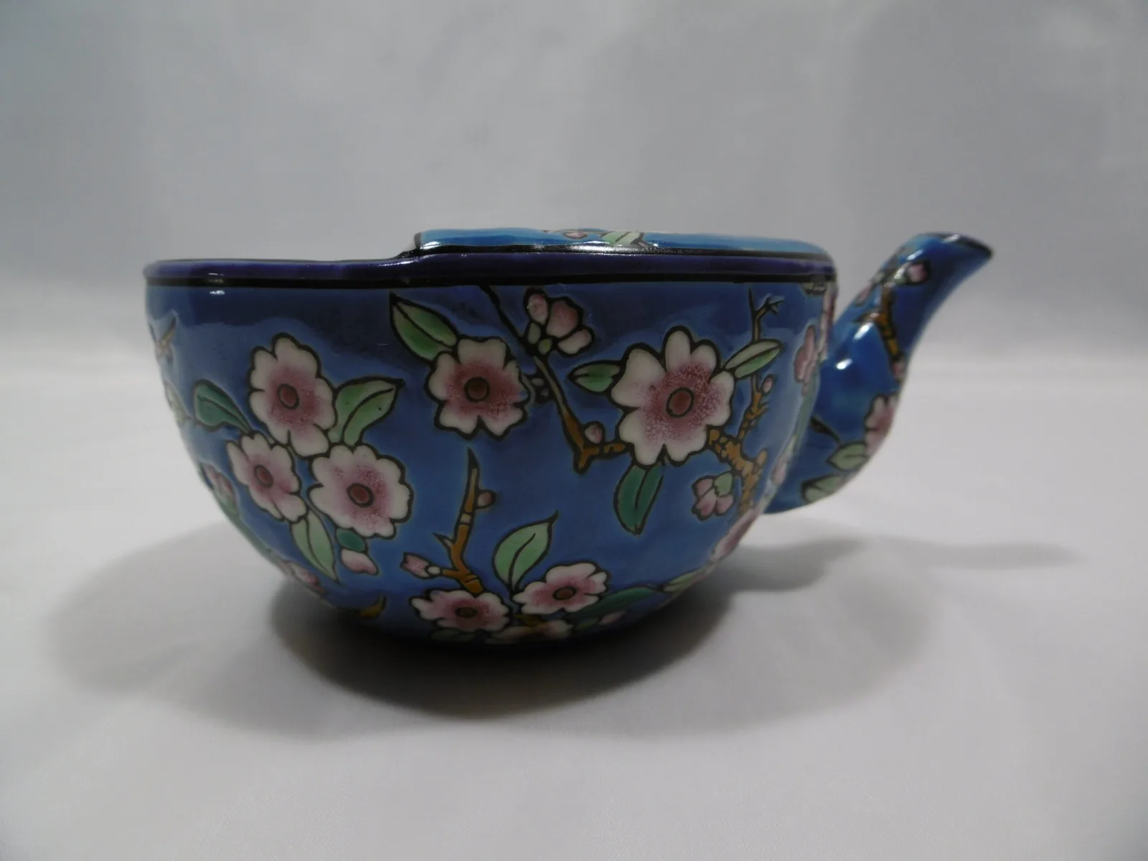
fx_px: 796
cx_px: 574
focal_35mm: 24
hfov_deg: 71.6
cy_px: 430
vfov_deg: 56.8
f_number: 3.1
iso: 100
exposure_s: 1/30
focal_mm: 4.3
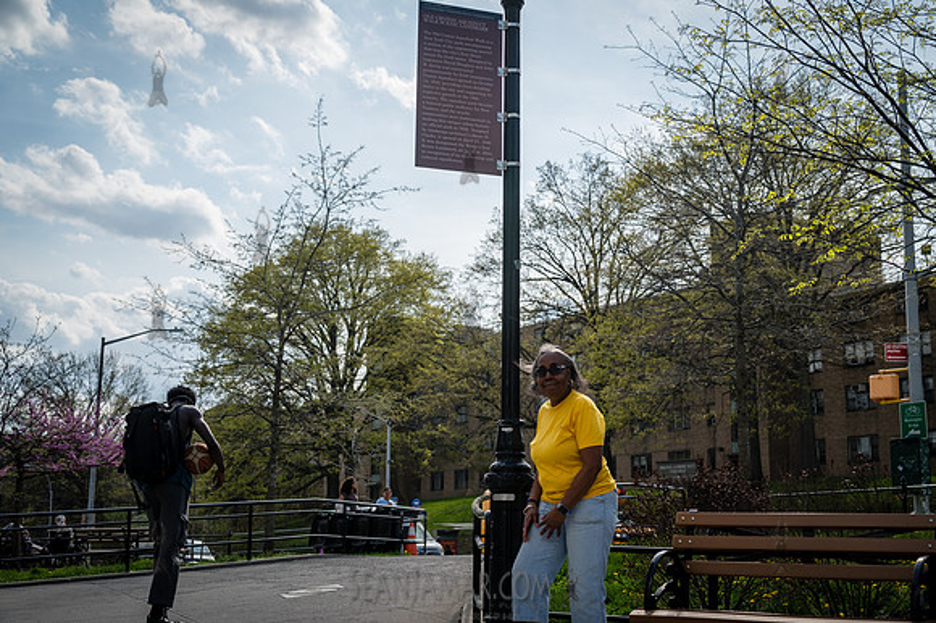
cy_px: 312
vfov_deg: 29.2
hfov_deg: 42.8
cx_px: 468
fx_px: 1195
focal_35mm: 46
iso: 100
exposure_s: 1/1000
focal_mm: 46
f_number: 4.5
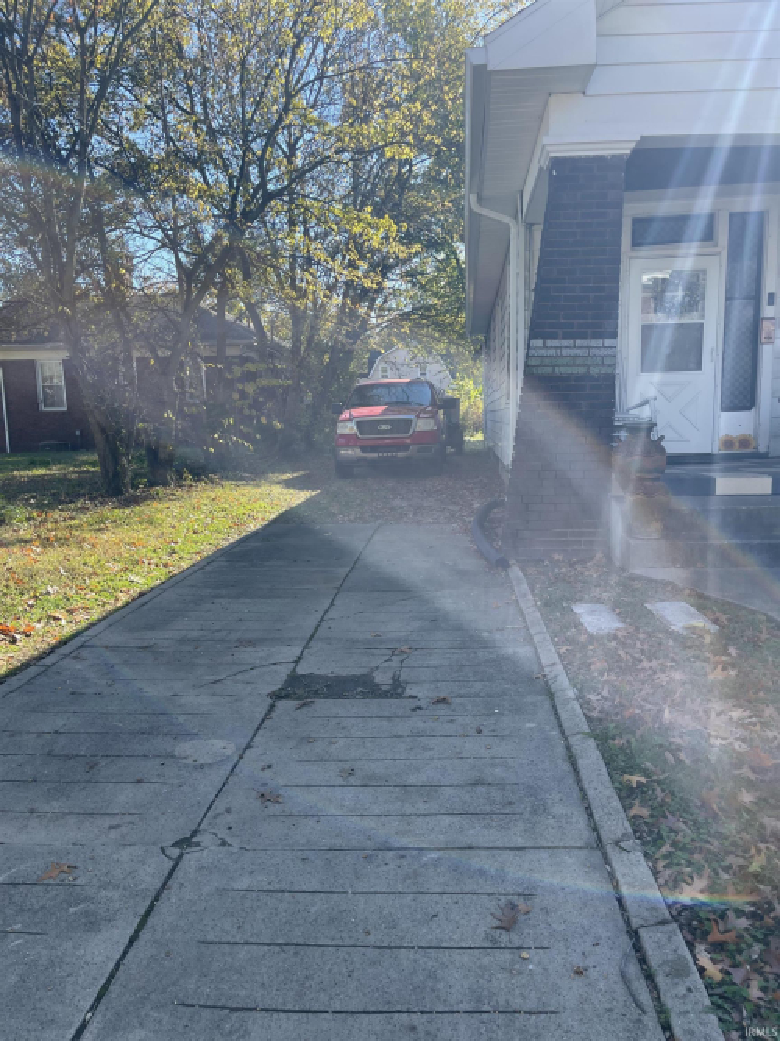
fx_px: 751
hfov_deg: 54.9
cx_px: 390
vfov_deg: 69.4
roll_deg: +1.6
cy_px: 520
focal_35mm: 25
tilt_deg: -10.2
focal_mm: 5.1
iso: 32
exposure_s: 1/916
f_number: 1.6
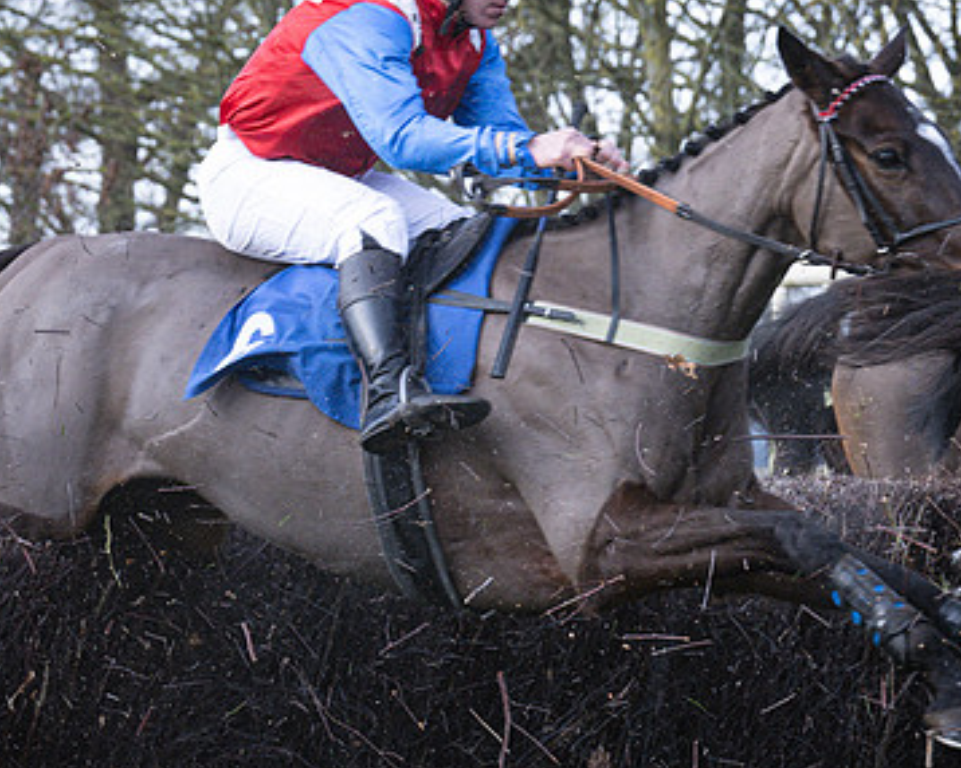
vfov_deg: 7.2
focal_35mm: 214
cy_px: 352
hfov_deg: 9.0
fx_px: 6083
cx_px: 191
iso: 400
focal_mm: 70
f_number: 4
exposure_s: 1/1000
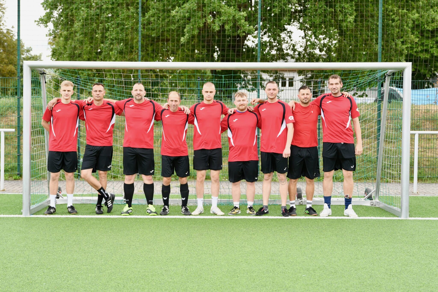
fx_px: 535
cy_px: 146
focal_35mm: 44
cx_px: 219
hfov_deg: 44.5
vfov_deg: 30.5
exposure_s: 1/800
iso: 400
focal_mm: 44
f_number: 2.8
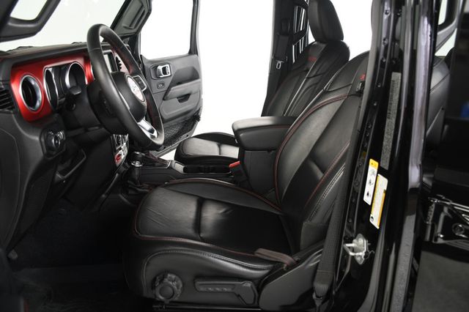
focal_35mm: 30
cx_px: 234
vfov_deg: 43.6
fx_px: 391
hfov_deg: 62.0
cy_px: 156
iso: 100
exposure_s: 1/160
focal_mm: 20
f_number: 3.5
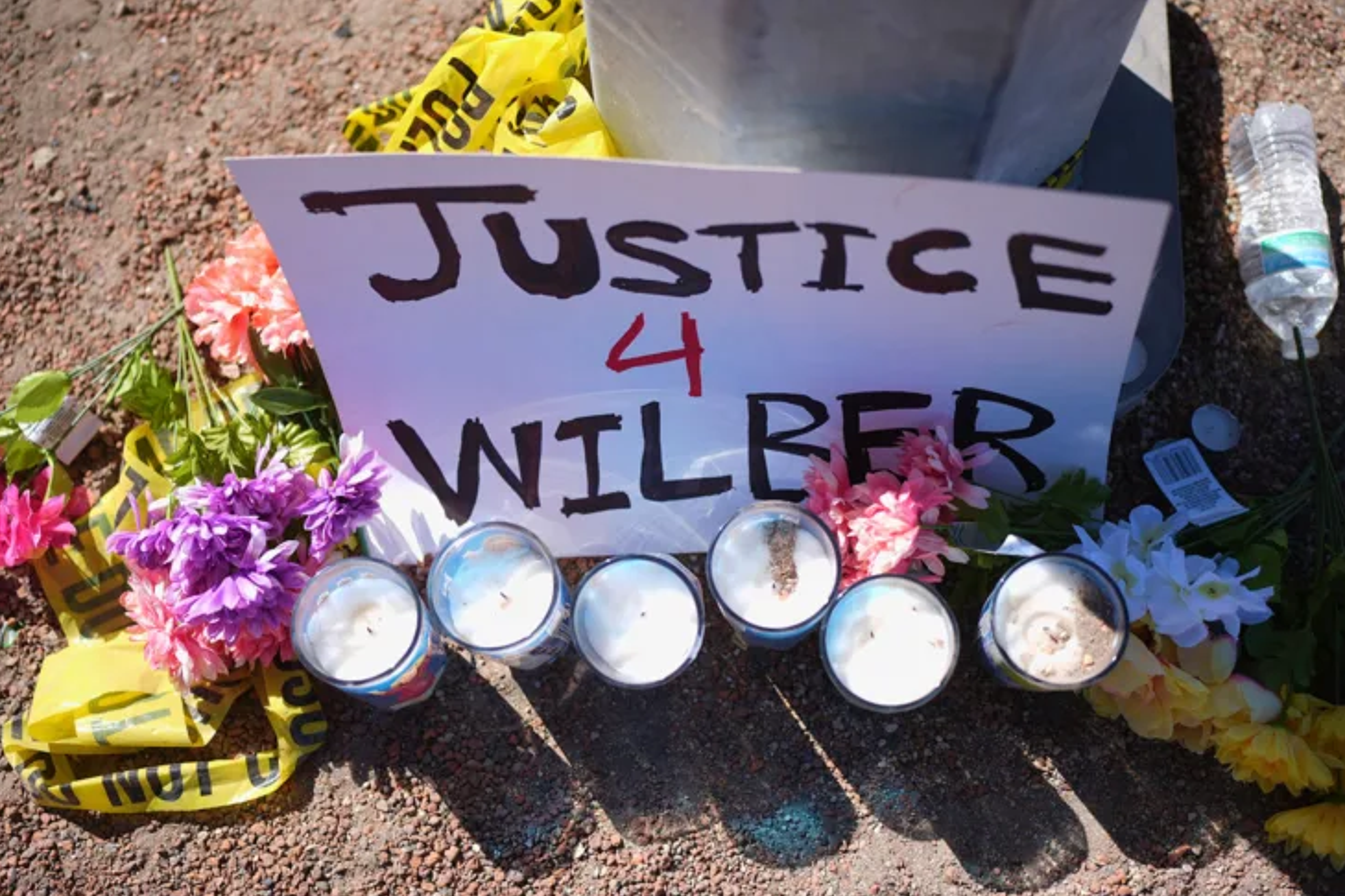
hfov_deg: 53.1
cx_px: 666
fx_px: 1345
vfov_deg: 36.9
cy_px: 459
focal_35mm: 36
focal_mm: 35
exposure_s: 1/5000
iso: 125
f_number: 1.6
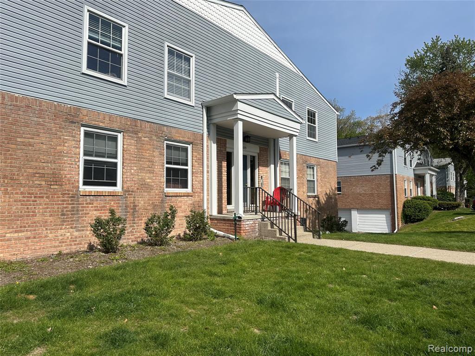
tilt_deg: +3.9
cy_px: 178
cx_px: 238
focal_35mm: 24
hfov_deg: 71.6
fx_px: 329
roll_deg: +0.2
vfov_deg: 56.8
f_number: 1.78
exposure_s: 1/7042
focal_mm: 6.86
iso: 80
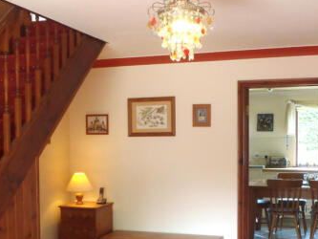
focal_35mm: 49
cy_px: 160
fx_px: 450
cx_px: 149
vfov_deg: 29.5
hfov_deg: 38.9
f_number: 3.9
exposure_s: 1/13
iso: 200
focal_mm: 5
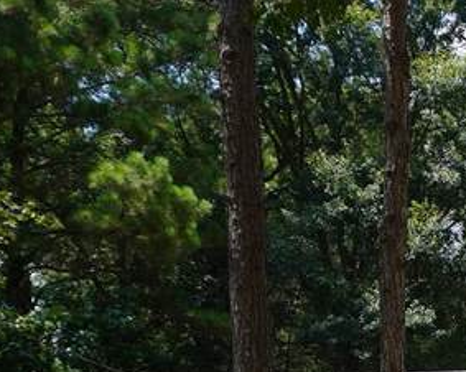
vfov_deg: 14.2
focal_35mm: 102
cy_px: 542
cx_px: 807
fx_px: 1406
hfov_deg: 16.2
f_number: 5
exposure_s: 1/320
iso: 100
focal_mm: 16
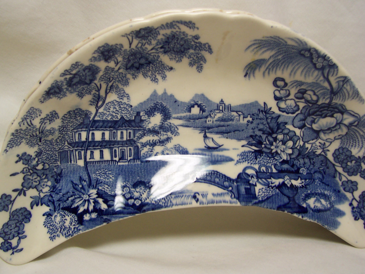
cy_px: 137
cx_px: 182
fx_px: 390
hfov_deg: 50.1
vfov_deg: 38.7
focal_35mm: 37
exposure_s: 1/60
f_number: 2.8
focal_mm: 5.6
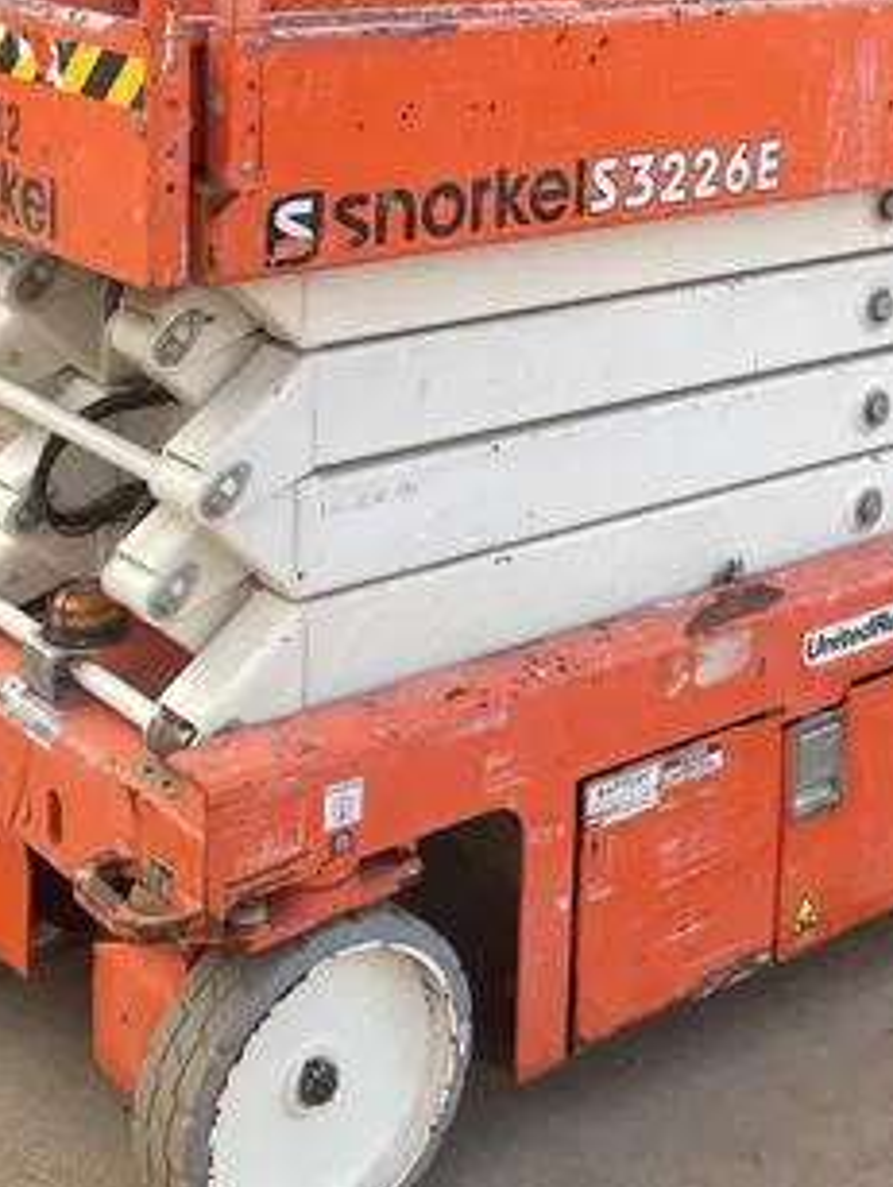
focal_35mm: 62
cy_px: 95
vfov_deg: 29.7
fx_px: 2128
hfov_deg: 23.6
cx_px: 591
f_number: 1.6
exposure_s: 1/278
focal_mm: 4.2
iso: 32
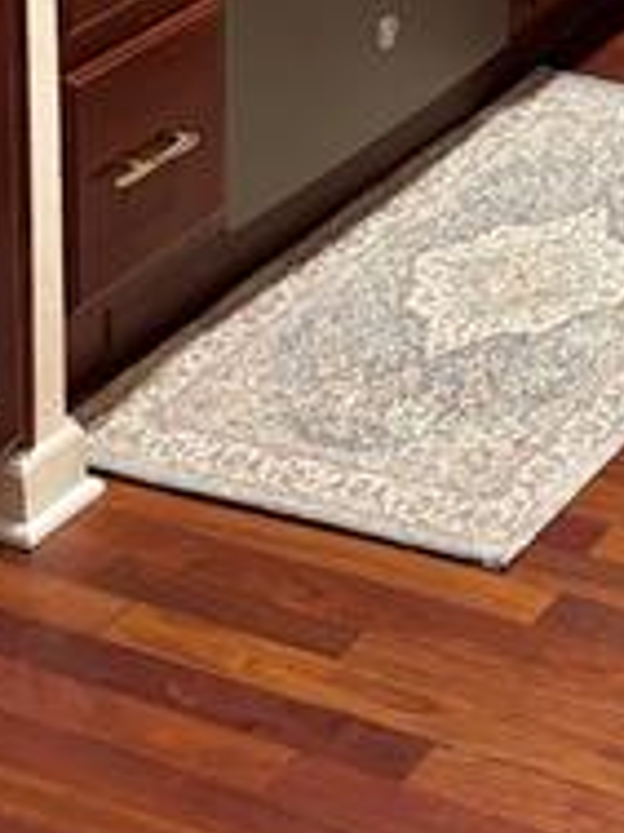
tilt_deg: -5.2
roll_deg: -0.6
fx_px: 2548
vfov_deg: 15.1
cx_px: 890
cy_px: -815
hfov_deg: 13.3
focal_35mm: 106
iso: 160
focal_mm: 5.96
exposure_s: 1/60
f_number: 1.6
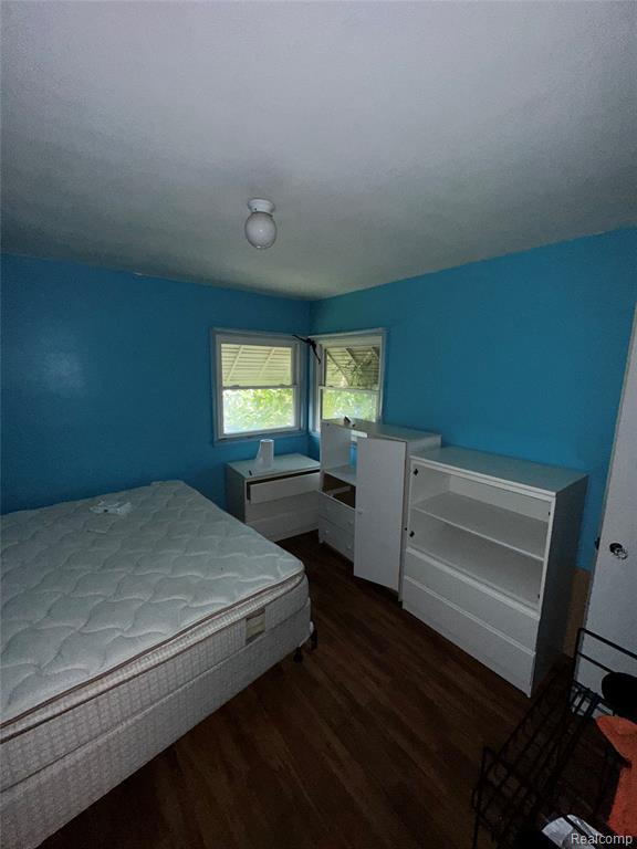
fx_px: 344
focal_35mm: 14
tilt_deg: -8.5
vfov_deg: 102.1
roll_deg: -2.6
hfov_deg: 85.7
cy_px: 424
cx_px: 318
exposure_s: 1/60
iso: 100
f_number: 2.2
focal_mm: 2.22
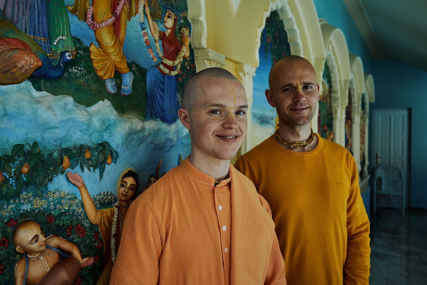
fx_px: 415
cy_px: 142
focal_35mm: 35
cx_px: 214
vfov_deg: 37.9
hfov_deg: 54.4
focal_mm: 35
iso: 320
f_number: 5.6
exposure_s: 1/320
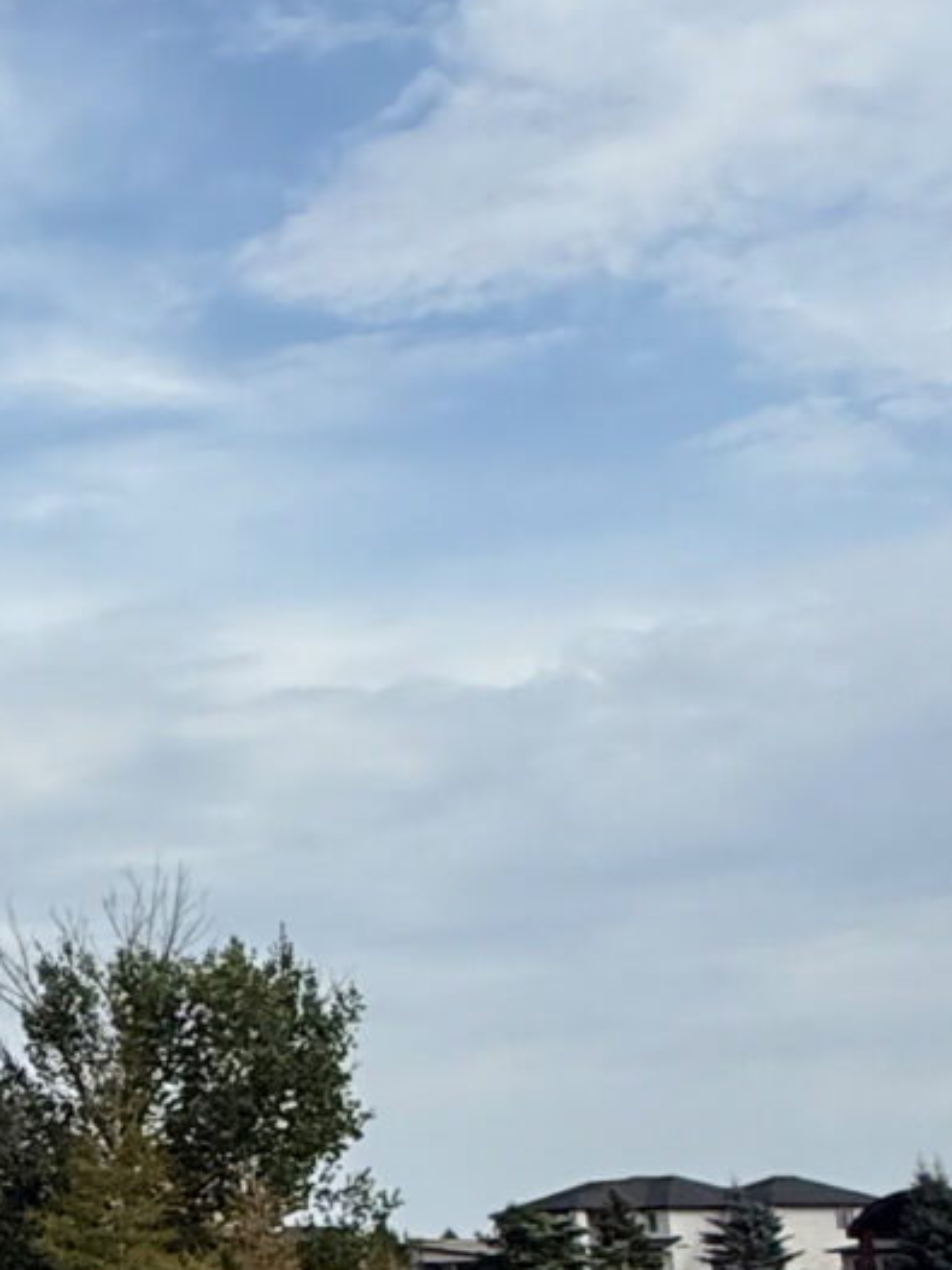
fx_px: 2495
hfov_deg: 15.9
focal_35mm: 68
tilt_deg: +10.5
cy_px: 974
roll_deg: -0.5
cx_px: -1056
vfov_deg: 28.1
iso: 50
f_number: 2.2
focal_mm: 2.22
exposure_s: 1/2506
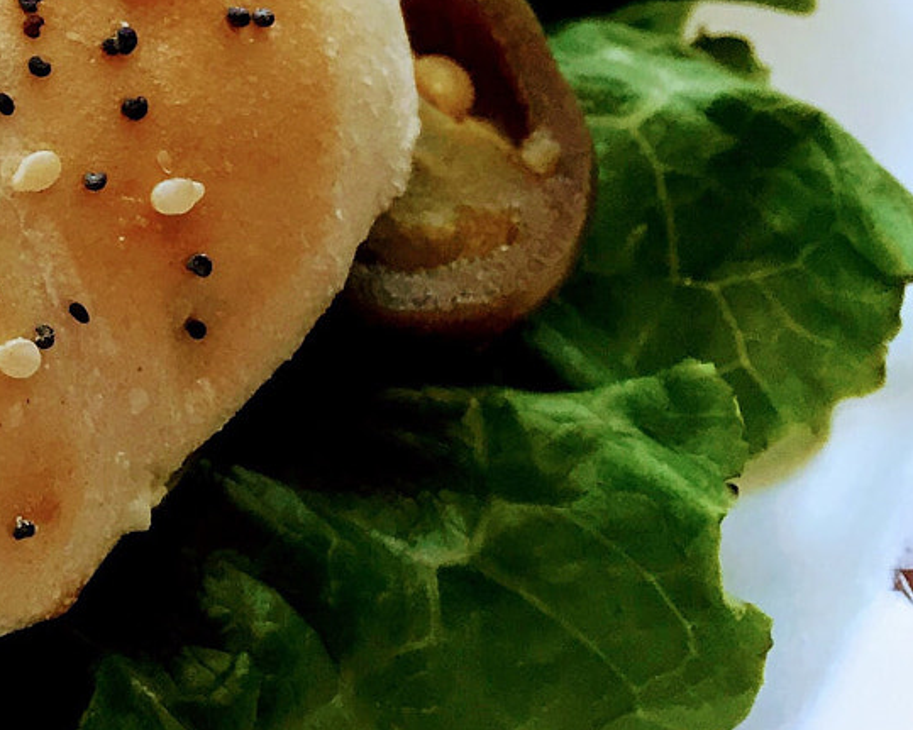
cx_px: -429
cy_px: 17
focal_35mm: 84
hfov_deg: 19.9
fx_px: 2269
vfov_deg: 17.9
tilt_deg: -49.9
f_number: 2.2
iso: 32
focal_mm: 4.15
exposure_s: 1/40
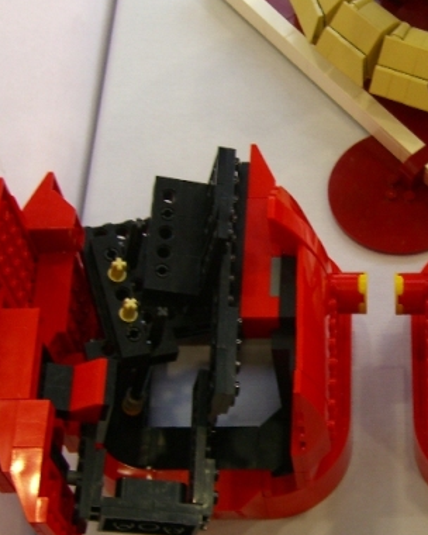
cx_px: 383
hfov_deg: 19.3
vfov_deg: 24.4
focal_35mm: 78
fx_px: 1235
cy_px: 331
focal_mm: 7.9
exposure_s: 1/30
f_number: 2.8
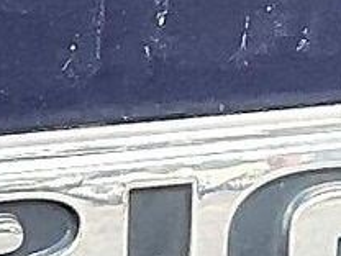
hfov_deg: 8.3
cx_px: -385
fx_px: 2197
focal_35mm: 223
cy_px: 338
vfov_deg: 6.6
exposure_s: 1/122
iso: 50
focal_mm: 3
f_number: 1.8
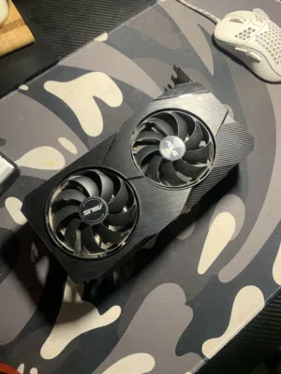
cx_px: 140
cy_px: 187
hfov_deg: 53.1
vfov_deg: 67.3
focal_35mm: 26
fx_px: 281
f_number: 1.8
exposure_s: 1/60
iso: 250
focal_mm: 4.25
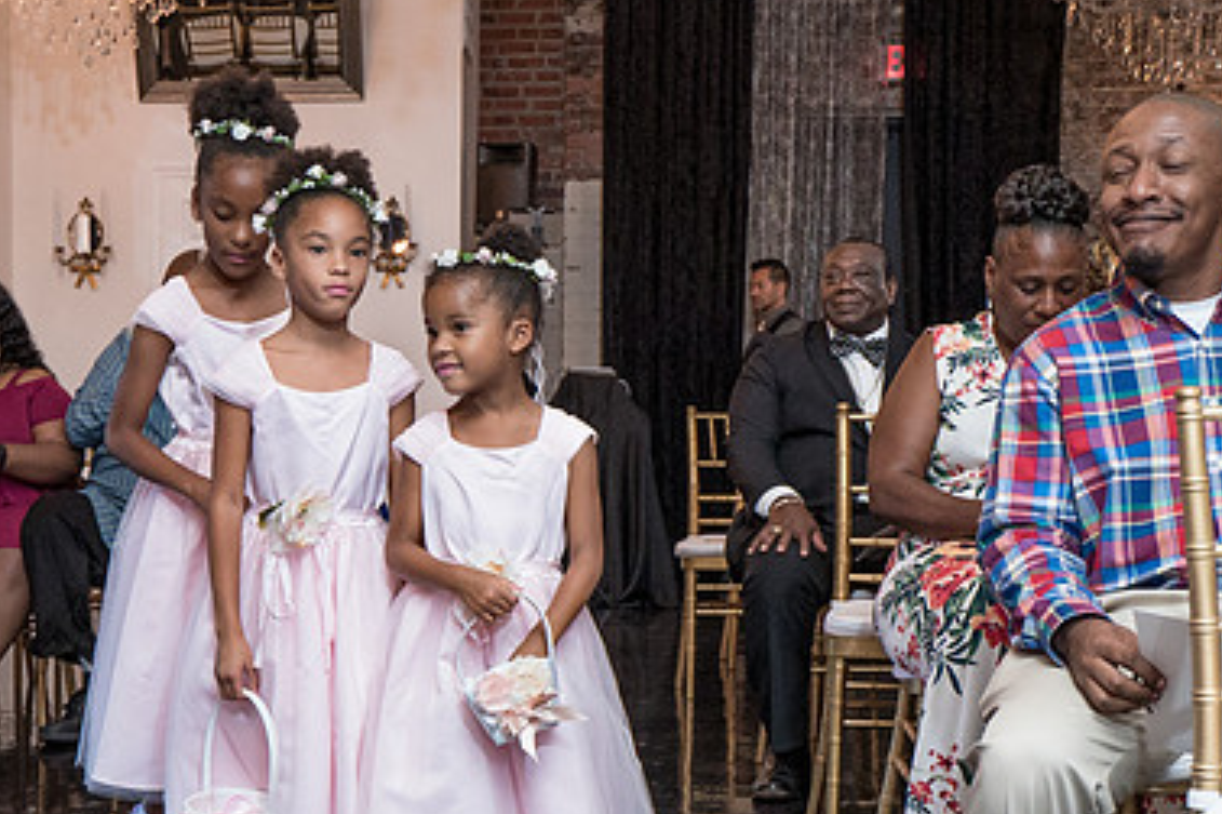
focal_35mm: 68
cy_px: 624
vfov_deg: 19.8
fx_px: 2307
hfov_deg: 29.4
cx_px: 383
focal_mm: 28
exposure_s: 1/200
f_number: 4
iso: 2000
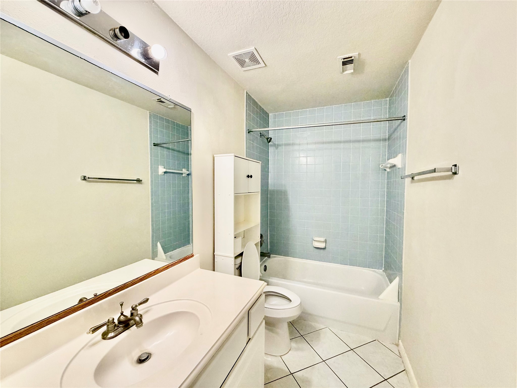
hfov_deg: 102.1
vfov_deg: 85.7
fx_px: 209
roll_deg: -0.7
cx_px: 258
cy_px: 194
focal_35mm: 14
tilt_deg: -2.4
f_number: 2.2
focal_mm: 2.22
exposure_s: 1/120
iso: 320
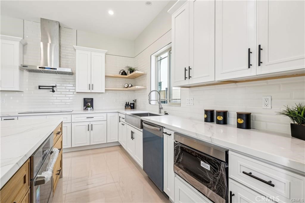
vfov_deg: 73.7
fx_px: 136
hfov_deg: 96.8
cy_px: 102
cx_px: 152
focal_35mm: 16
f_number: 8
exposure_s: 1/10
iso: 160
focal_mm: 10.5
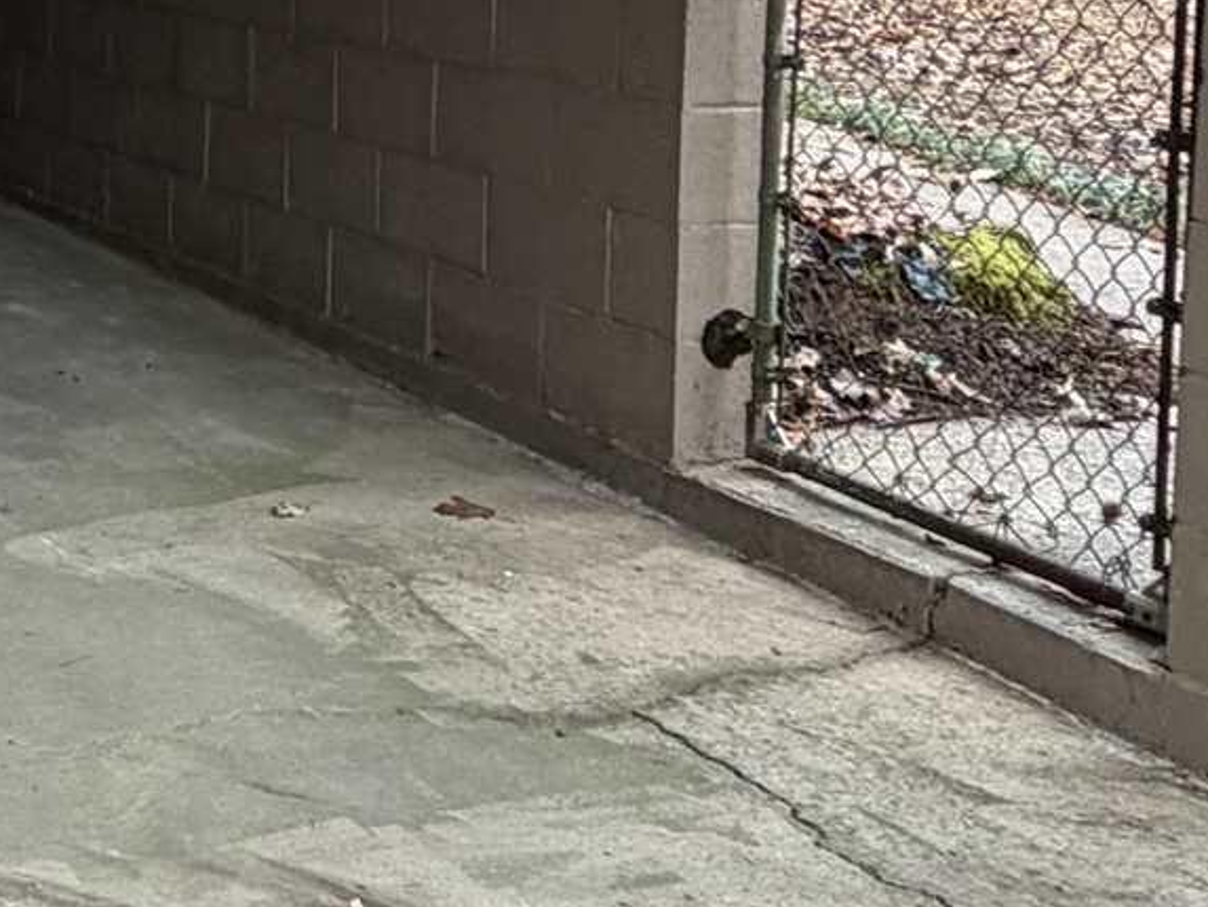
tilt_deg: -3.6
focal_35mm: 75
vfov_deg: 18.9
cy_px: -84
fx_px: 2618
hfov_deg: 23.2
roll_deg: -0.1
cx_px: -346
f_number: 2.2
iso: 125
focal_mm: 2.22
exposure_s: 1/121
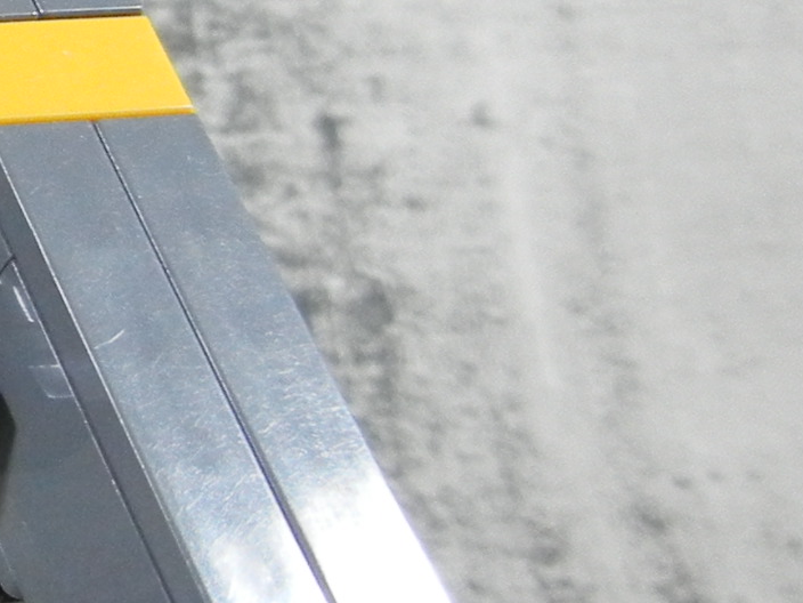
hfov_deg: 12.4
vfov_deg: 10.6
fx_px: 3224
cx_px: -841
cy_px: 91
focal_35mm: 139
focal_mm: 5.4
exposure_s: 1/38.3
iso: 400
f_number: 3.5
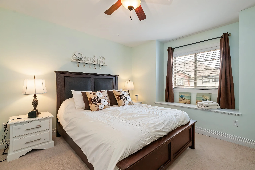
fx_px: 106
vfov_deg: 77.3
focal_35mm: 15
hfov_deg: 100.4
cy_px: 85
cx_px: 128
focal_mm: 10
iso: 200
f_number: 8
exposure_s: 1/60
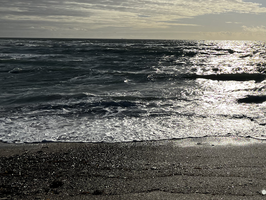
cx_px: 248
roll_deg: -0.6
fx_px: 392
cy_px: 50
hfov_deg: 35.0
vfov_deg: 28.2
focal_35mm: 51
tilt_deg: -1.7
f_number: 1.5
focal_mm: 5.7
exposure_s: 1/23256
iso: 40
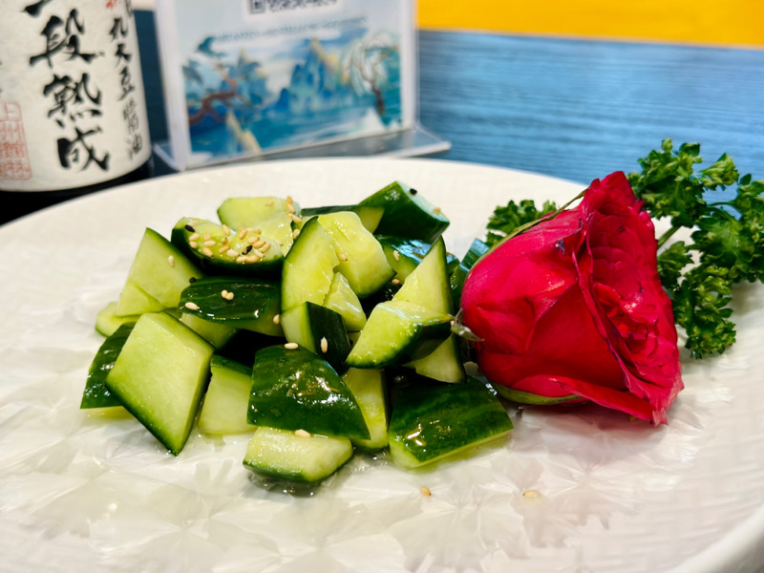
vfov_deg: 30.3
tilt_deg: -26.1
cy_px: 286
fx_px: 1059
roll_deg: +1.4
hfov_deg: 39.7
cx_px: 382
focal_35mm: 48
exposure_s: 1/50
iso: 125
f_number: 1.78
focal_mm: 6.86
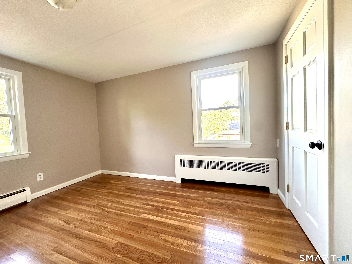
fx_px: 142
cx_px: 176
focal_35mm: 14
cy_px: 132
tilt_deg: -2.6
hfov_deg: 102.1
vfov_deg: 85.7
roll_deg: +2.1
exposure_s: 1/99
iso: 125
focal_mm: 2.22
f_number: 2.2
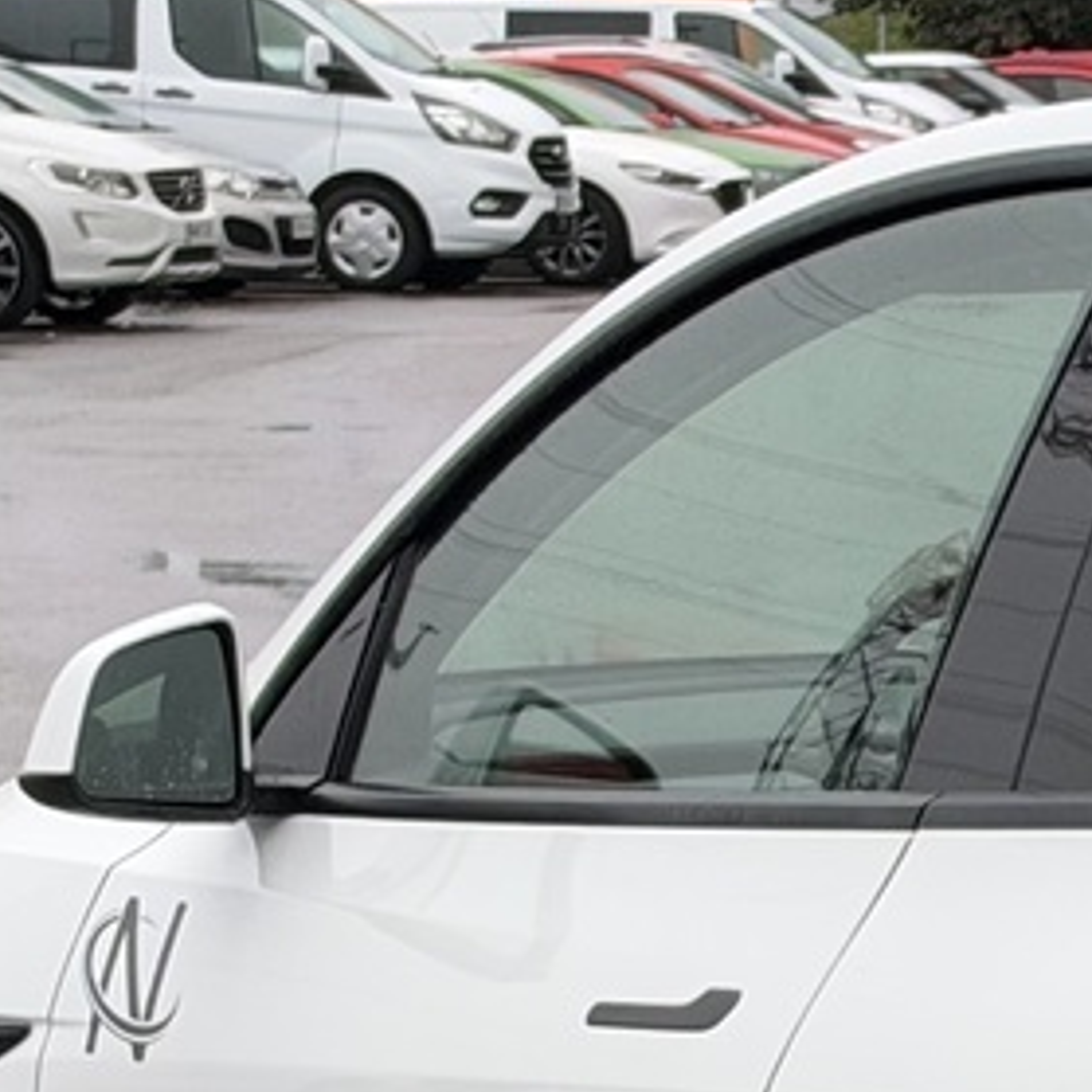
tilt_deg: -9.9
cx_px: 2157
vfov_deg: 7.9
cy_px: 1499
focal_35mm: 219
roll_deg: +1.2
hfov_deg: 7.7
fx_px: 7816
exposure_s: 1/788
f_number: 1.8
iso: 64
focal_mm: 6.93
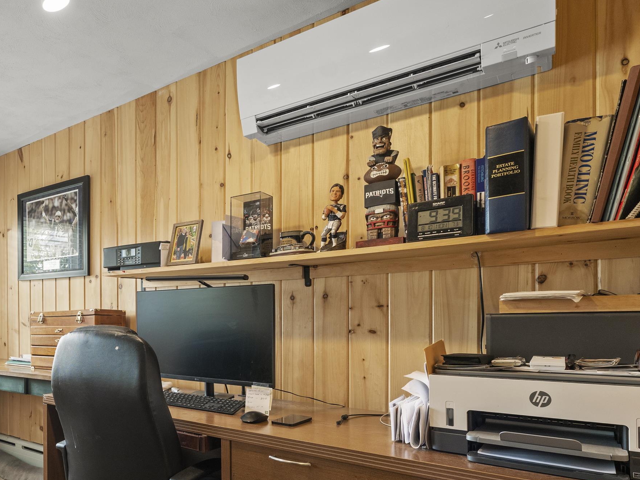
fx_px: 462
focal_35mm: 25
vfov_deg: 53.9
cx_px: 105
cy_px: 316
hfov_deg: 62.0
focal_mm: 15
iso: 400
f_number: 8
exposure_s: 1/13
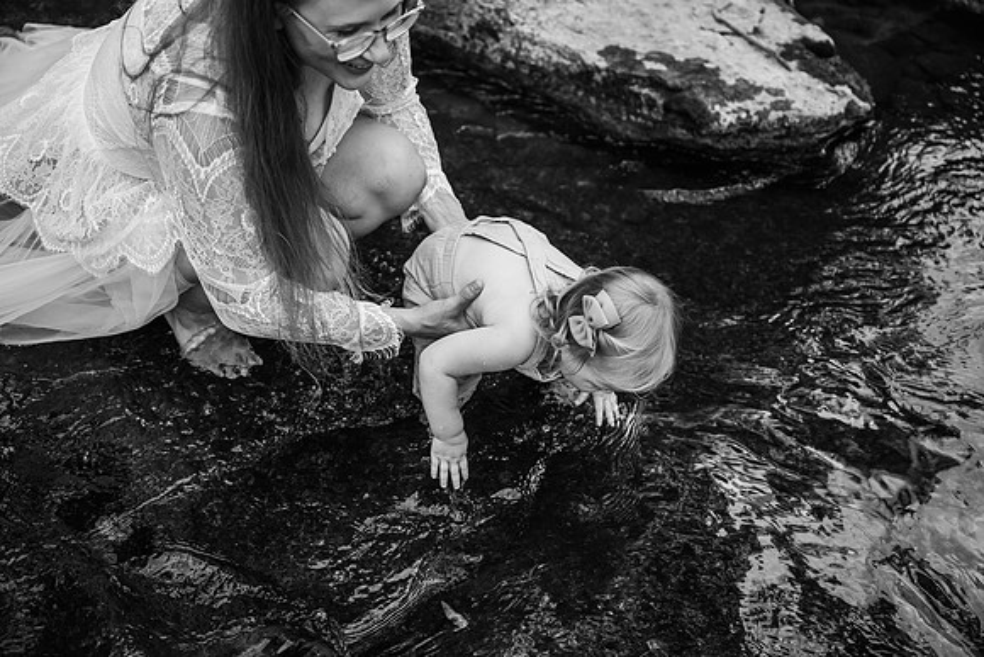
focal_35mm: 39
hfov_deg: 49.5
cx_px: 492
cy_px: 328
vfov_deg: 34.2
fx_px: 1066
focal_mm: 39
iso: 500
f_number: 2.8
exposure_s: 1/1600
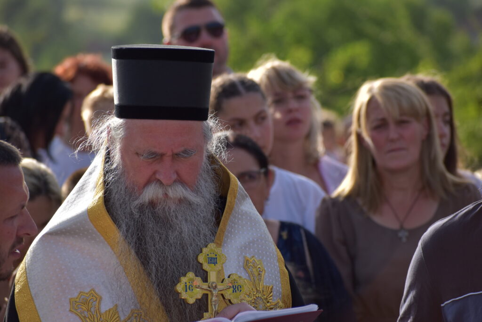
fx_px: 3716
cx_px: 241
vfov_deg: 5.0
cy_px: 161
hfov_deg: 7.4
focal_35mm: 278
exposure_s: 1/640
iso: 200
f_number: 6.3
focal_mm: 185
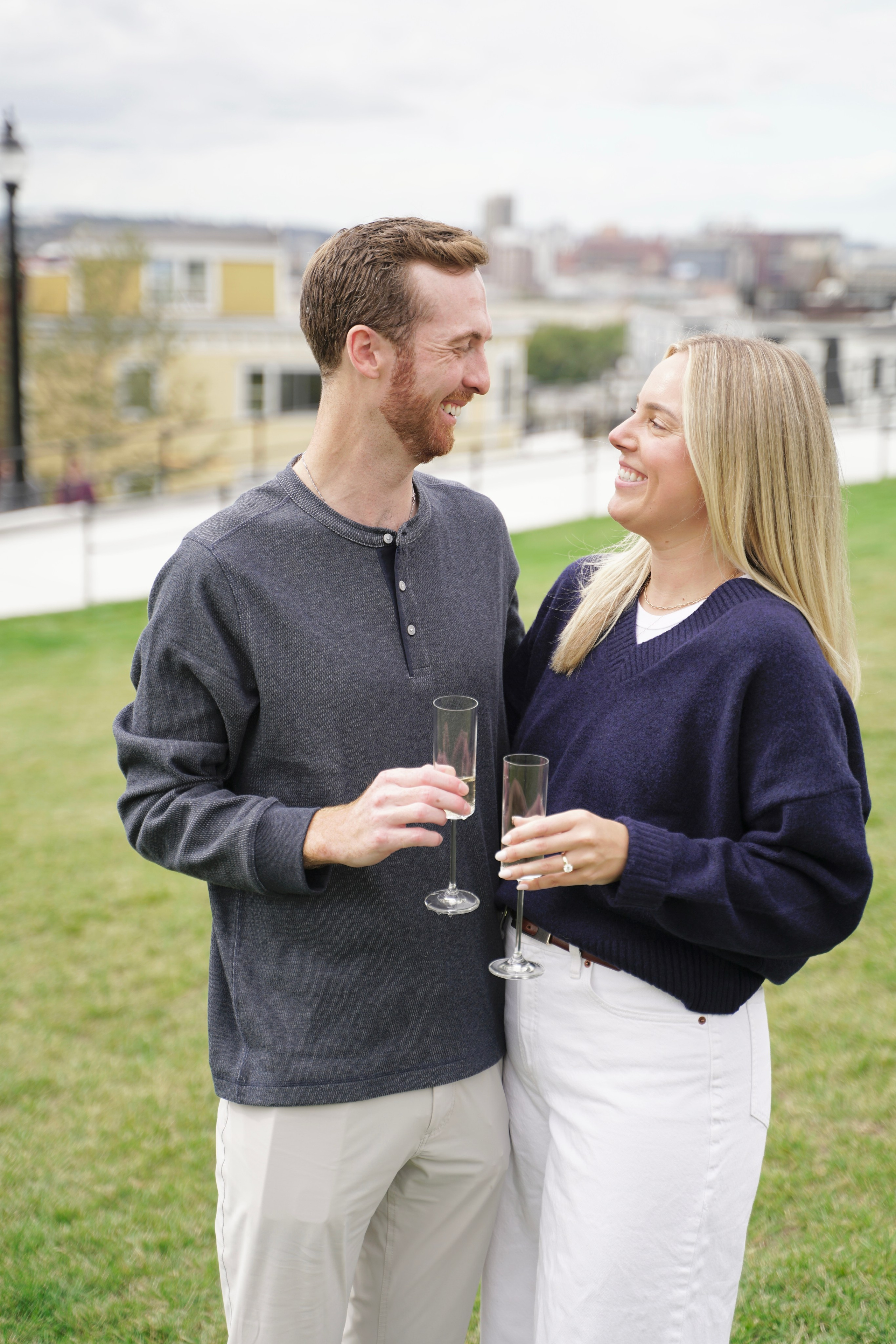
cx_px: 448
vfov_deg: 31.4
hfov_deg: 21.2
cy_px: 672
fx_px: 2388
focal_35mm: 64
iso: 100
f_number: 2.8
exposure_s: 1/640
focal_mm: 64
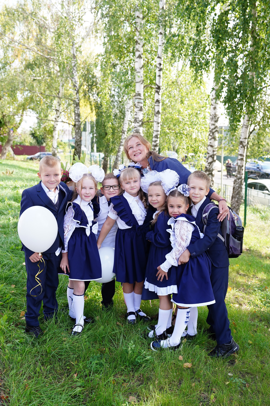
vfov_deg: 53.1
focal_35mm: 36
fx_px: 405
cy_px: 203
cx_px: 135
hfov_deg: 36.9
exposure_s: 1/320
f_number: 4
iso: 250
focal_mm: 36
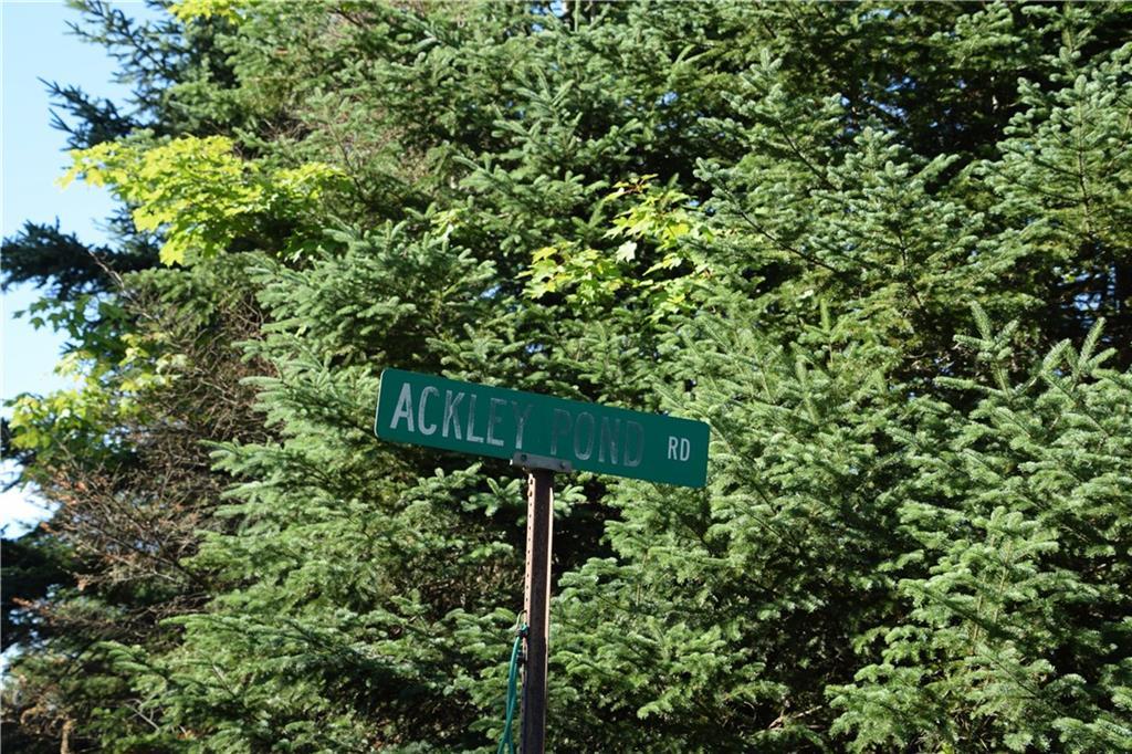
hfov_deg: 33.4
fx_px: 1886
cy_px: 377
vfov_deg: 22.6
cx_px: 566
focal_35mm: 60
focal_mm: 40
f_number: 6.3
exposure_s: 1/125
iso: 200
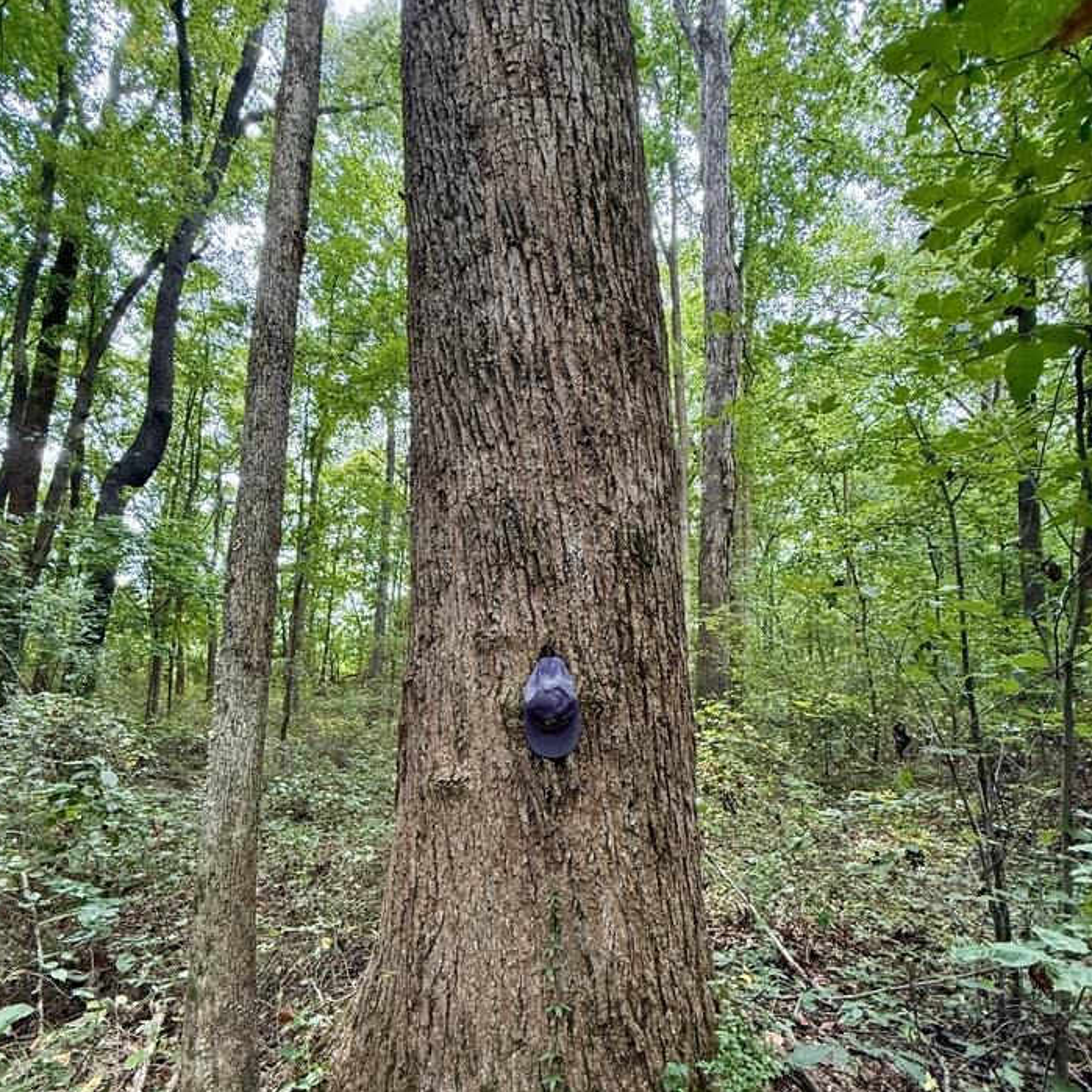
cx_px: 531
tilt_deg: +7.1
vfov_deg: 83.4
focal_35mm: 17
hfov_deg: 83.9
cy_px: 625
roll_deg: -3.4
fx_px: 607
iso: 200
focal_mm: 2.22
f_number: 2.2
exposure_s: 1/99
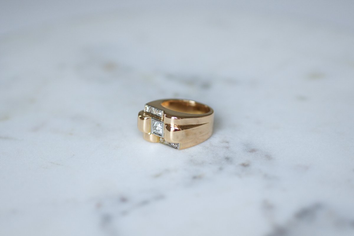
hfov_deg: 19.5
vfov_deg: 13.0
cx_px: 177
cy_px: 118
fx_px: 1032
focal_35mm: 105
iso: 400
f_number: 2.8
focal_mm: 70
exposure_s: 1/125
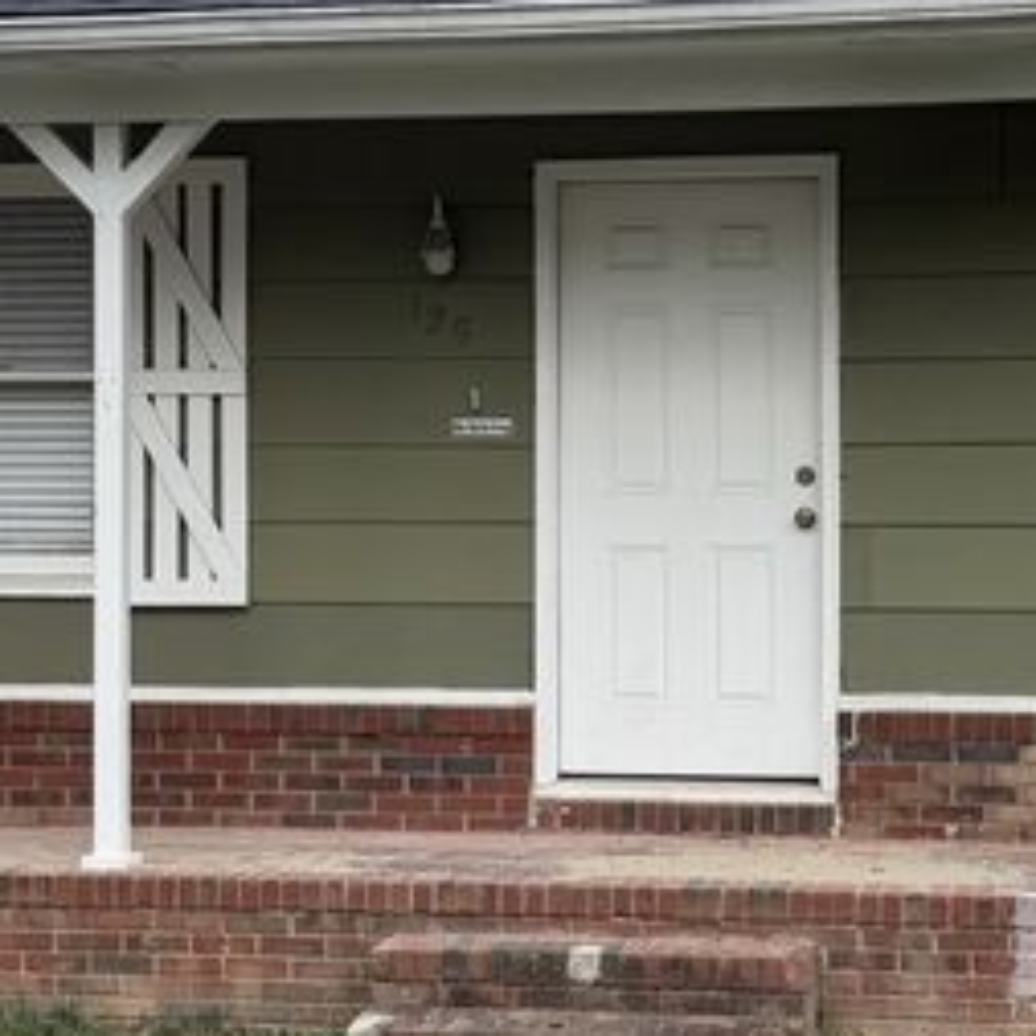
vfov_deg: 20.2
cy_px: 504
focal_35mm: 86
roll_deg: +0.1
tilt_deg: -0.8
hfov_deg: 20.2
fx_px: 2912
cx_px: 557
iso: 100
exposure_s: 1/2801
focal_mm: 6.76
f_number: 1.78
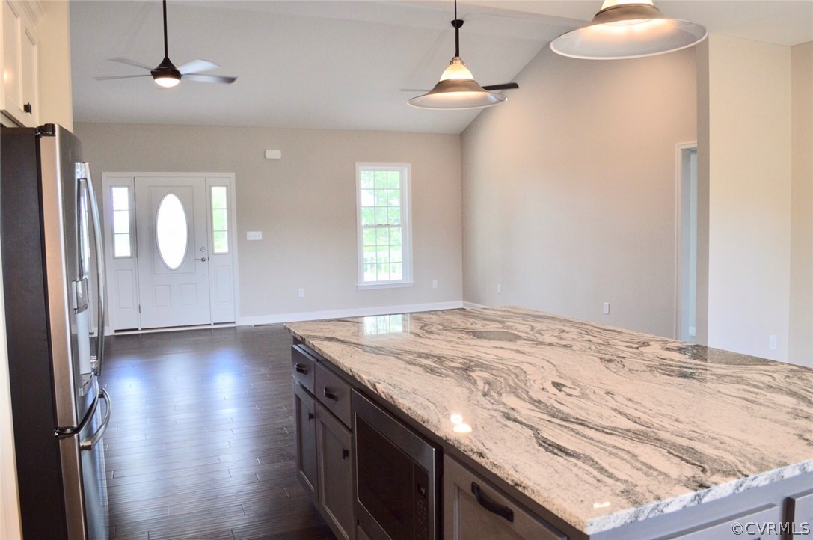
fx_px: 609
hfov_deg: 67.4
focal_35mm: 27
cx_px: 406
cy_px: 270
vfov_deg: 47.8
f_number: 4.5
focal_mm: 18
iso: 400
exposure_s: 1/80
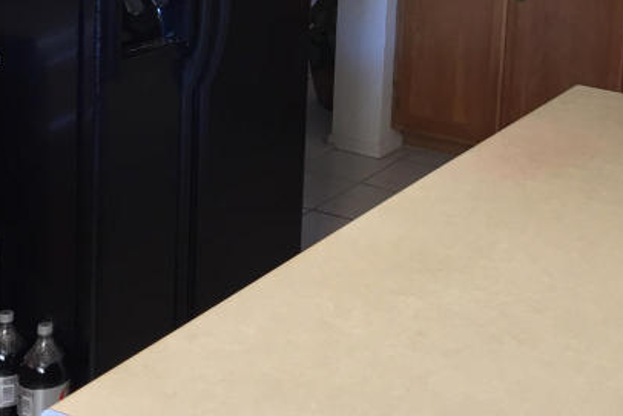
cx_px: 459
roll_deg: -3.0
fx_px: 1316
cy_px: -63
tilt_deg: -9.9
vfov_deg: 17.3
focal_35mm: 76
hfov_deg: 26.3
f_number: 2.2
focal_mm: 4.15
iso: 125
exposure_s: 1/30
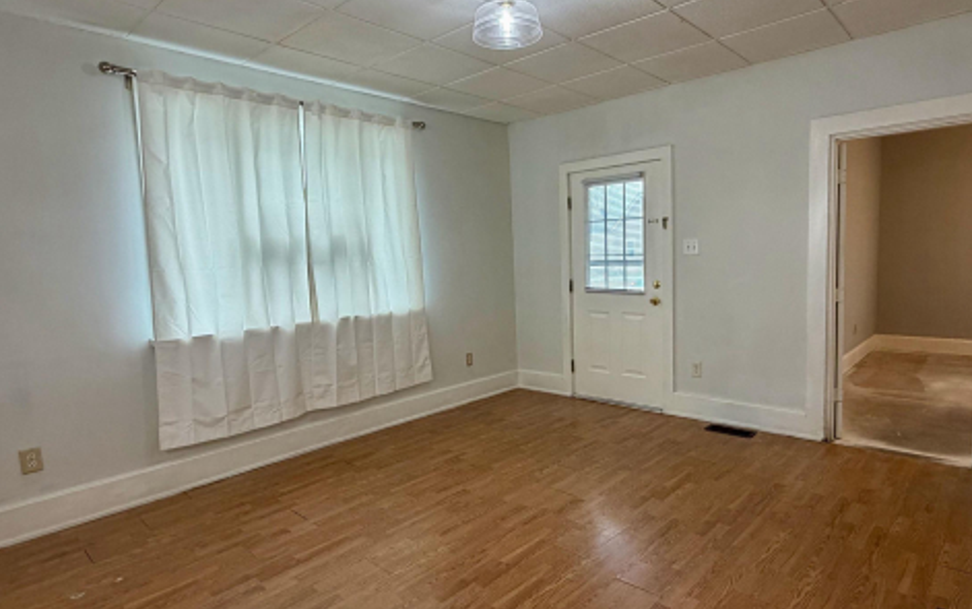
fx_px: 557
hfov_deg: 82.1
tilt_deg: -7.0
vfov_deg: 57.3
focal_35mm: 21
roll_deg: +2.2
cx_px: 529
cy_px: 310
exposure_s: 1/120
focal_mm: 2.22
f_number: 2.2
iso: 250
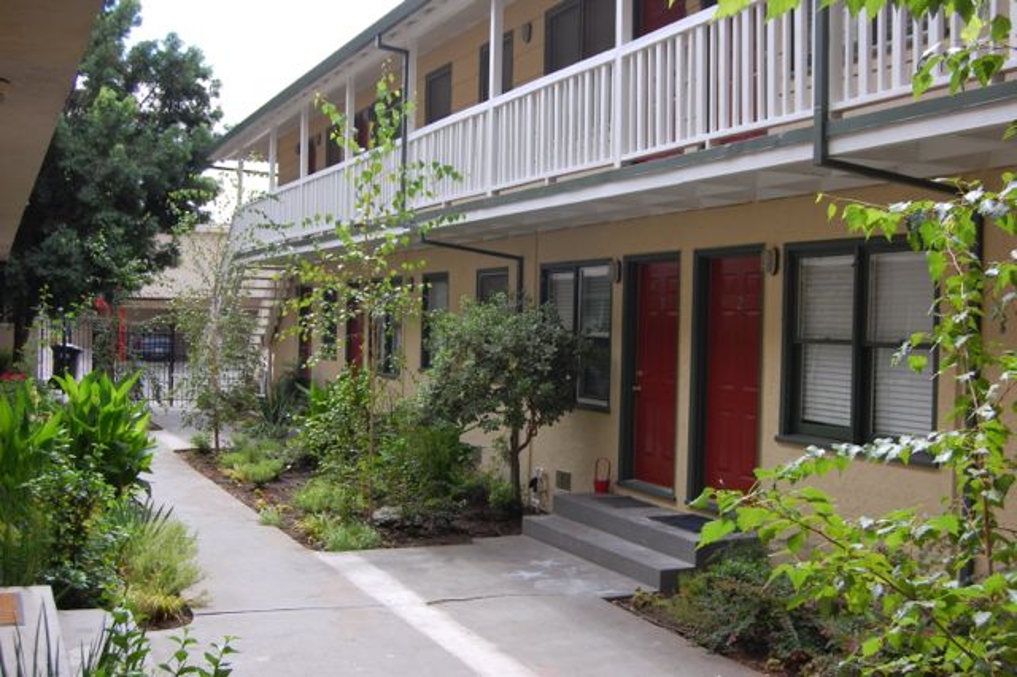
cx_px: 508
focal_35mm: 42
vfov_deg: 31.9
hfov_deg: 46.4
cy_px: 338
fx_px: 1186
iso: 200
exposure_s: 1/200
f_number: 7.1
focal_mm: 28
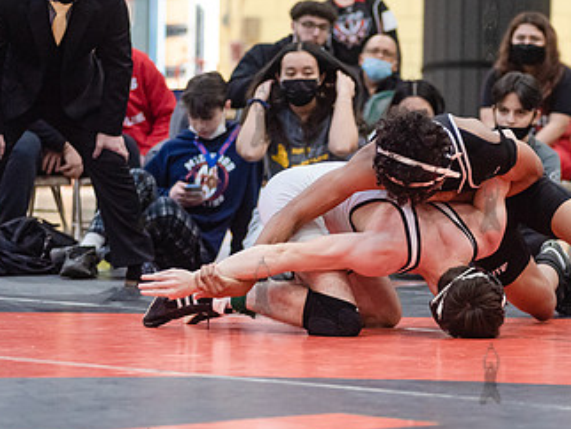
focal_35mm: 194
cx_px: 489
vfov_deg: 7.7
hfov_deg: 10.1
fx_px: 3202
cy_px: 201
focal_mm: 112
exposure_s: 1/400
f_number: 3.5
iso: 4000
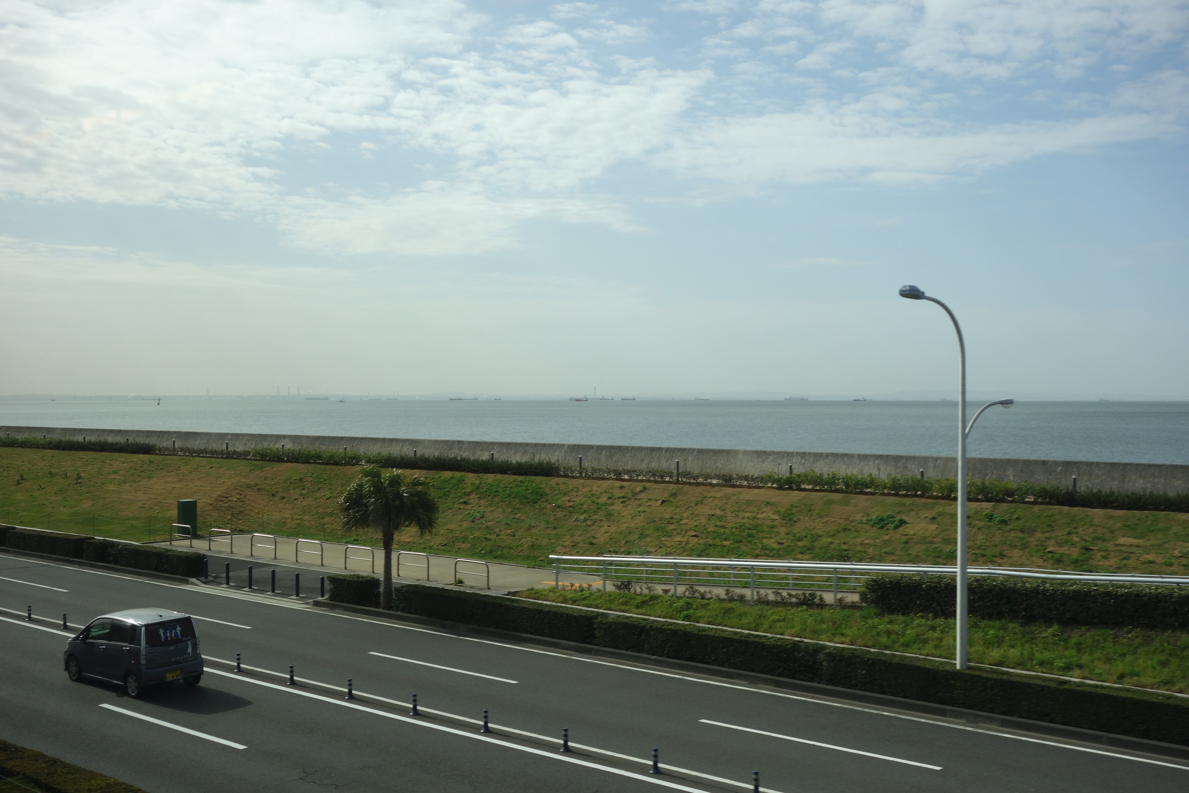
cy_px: 396
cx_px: 594
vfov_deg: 33.4
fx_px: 1321
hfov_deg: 48.5
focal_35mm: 40
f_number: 5.6
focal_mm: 14.75
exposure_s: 1/250
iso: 125
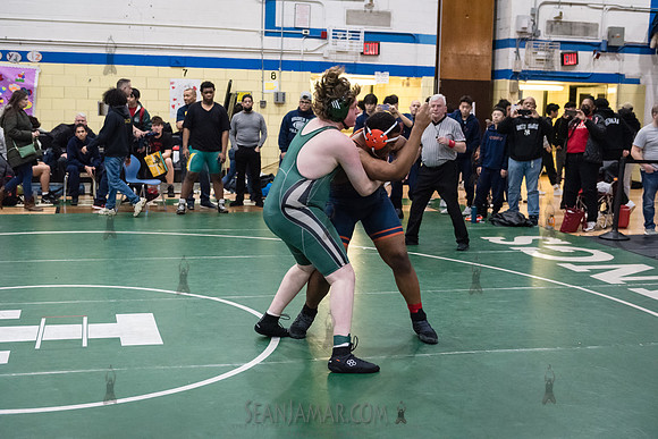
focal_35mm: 48
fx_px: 877
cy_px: 220
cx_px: 329
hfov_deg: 41.1
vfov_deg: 28.1
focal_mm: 48
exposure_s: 1/500
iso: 8000
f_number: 3.2
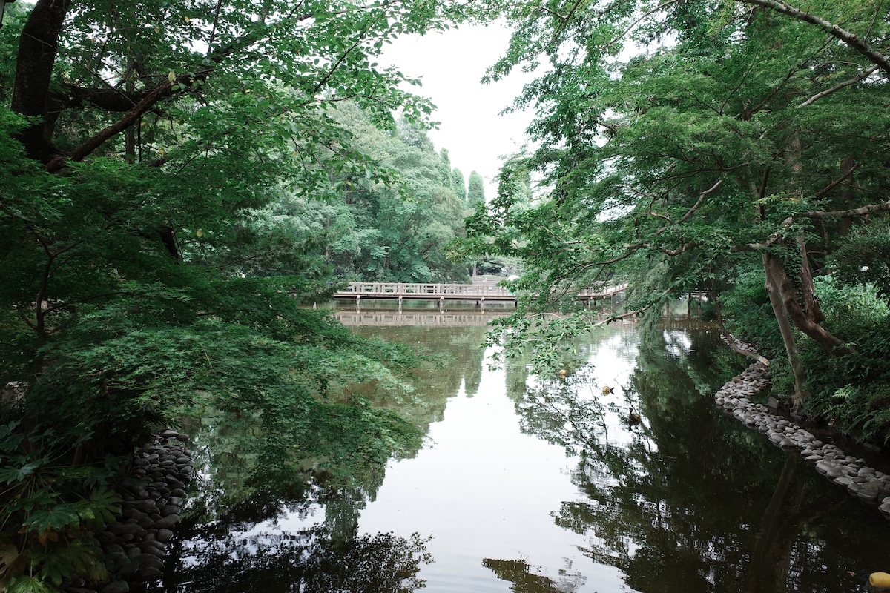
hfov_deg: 65.5
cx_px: 445
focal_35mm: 28
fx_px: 692
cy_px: 296
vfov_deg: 46.4
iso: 200
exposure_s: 1/250
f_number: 4
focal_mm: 18.3
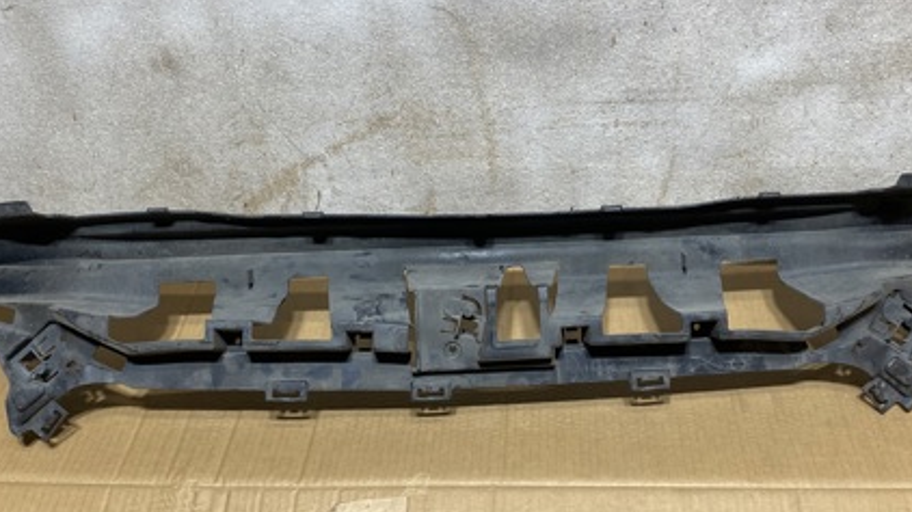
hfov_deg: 47.3
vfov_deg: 27.7
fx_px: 1039
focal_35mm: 43
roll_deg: +2.9
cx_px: 506
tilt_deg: -36.2
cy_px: 238
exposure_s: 1/100
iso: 100
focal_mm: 4.25
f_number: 1.8
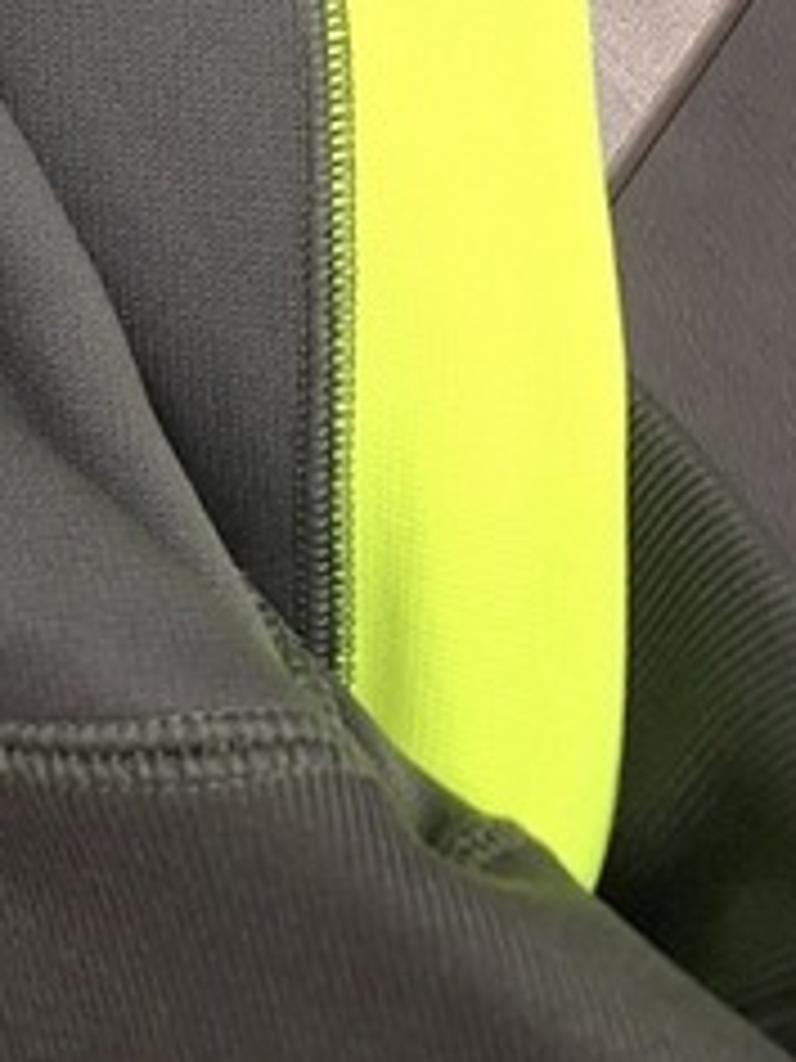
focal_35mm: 100
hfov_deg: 12.9
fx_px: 3066
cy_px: -1040
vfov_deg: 15.7
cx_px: -800
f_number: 1.8
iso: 80
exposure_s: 1/60
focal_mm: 5.54
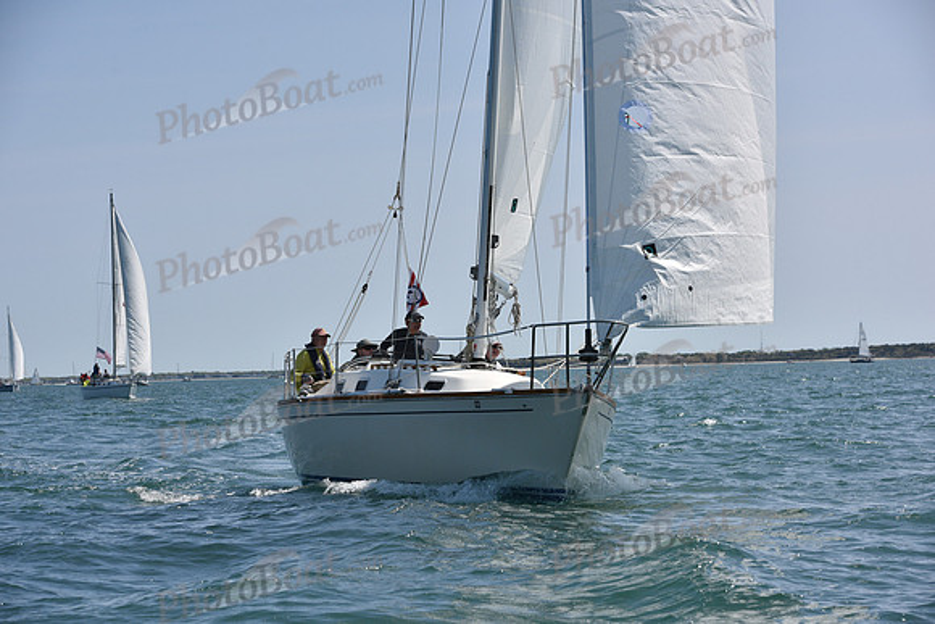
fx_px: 2598
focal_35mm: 100
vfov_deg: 13.7
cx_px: 468
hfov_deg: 20.4
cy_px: 312
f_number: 7.1
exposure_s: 1/800
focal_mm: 100
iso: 320
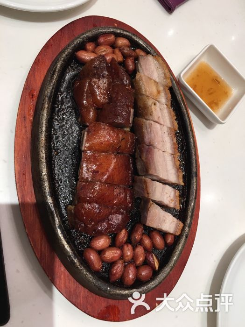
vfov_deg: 61.7
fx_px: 274
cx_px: 122
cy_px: 164
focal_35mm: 29
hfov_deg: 48.2
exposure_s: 1/33
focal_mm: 4.15
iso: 50
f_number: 2.2
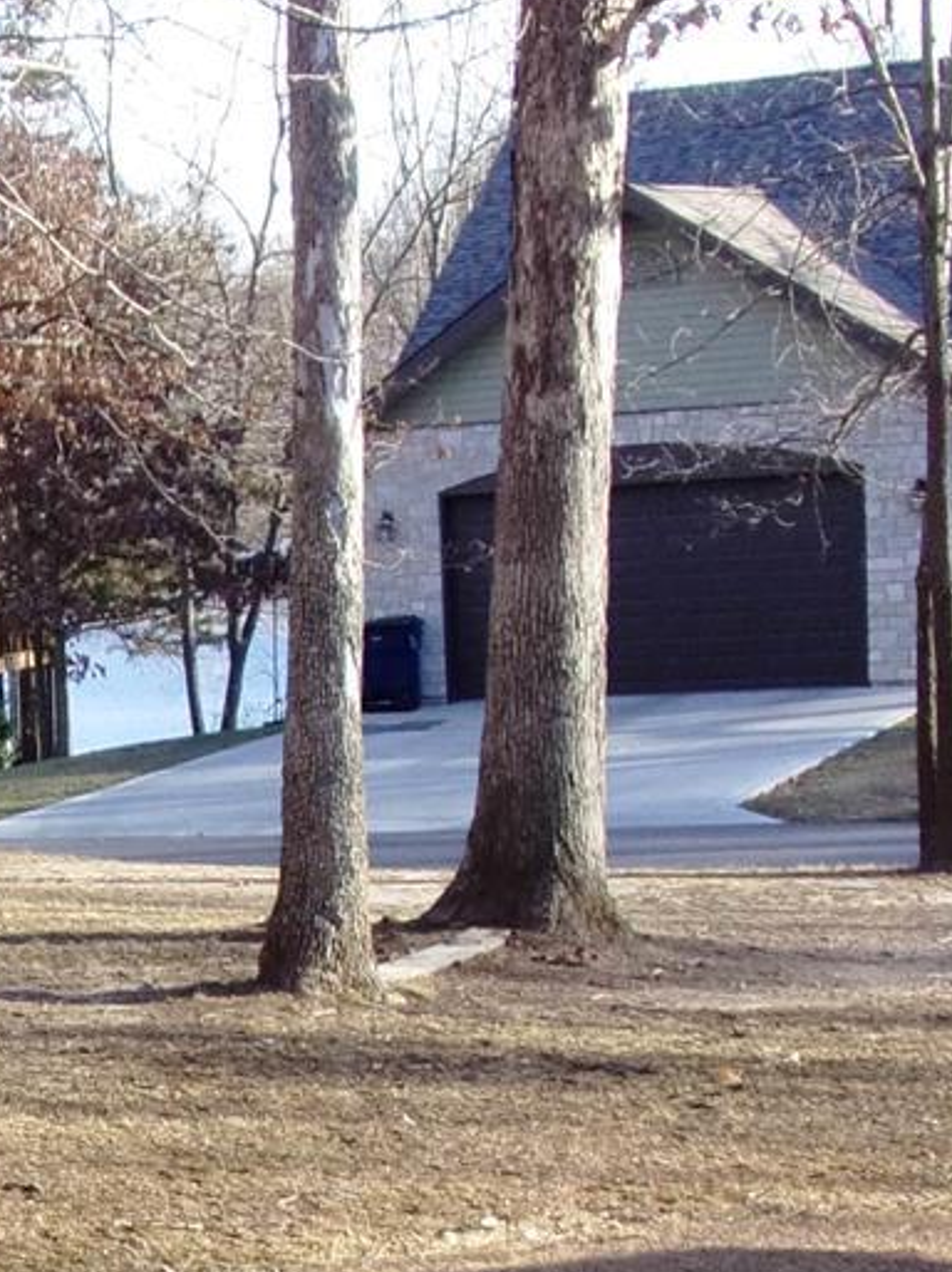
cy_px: 1153
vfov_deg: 18.8
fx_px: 3782
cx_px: -511
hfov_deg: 13.5
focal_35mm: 103
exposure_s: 1/140
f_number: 3.7
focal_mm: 5.9
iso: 80
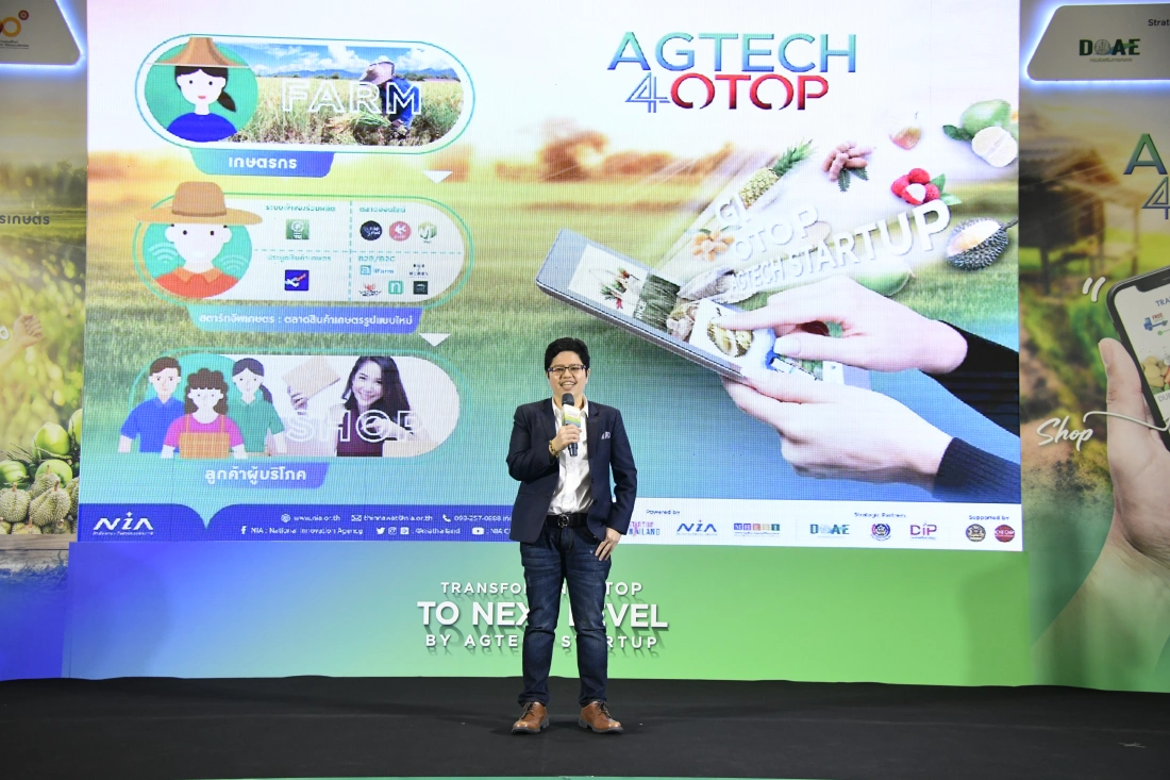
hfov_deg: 44.5
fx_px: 1430
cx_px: 585
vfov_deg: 30.5
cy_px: 390
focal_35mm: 44
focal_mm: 44
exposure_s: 1/200
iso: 3200
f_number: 4.5
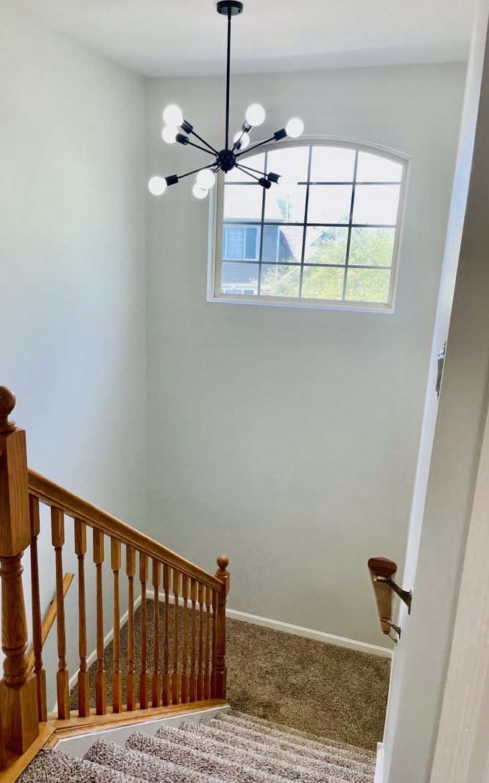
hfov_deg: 44.4
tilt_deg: -14.5
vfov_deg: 66.5
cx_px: 208
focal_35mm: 28
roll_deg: -0.5
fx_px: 597
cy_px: 393
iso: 40
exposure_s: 1/120
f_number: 1.6
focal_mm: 4.2
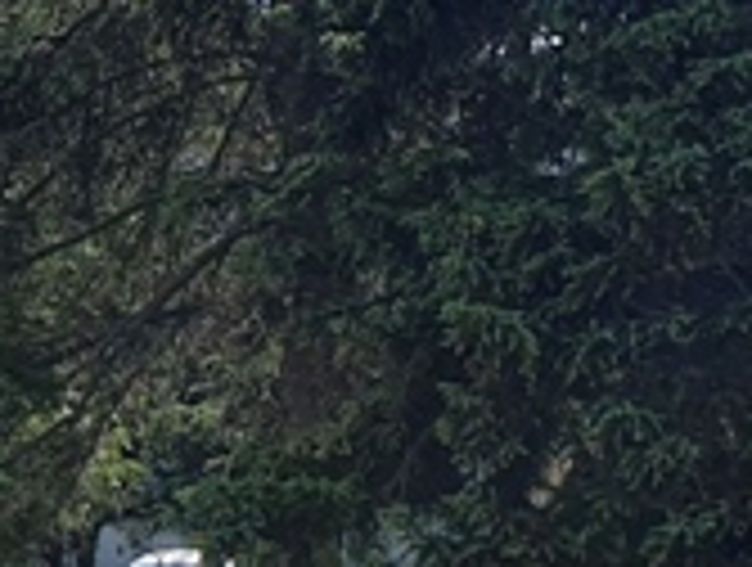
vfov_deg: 9.2
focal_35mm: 159
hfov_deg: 11.7
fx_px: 3462
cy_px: 747
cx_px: -446
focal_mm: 4.3
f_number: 2.4
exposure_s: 1/1058
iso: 50
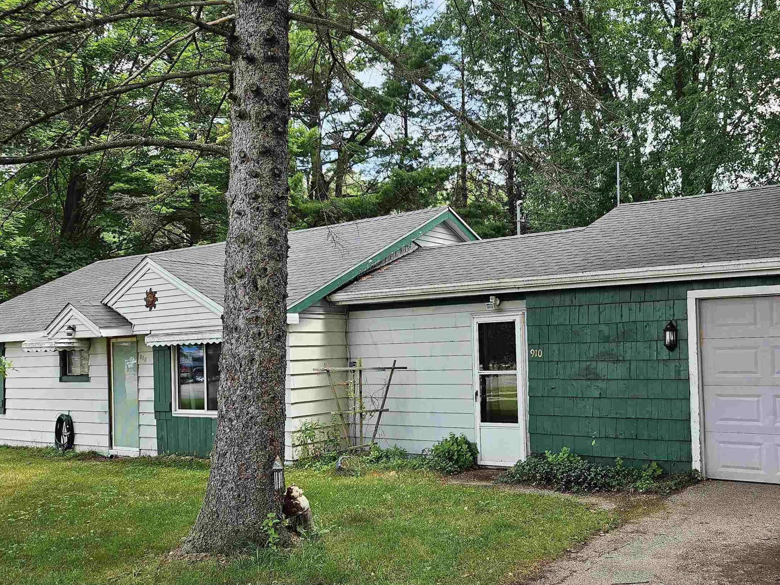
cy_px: 341
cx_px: 481
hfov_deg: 53.4
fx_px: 766
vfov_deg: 41.7
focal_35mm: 34
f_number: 1.8
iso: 50
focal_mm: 5
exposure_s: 1/380
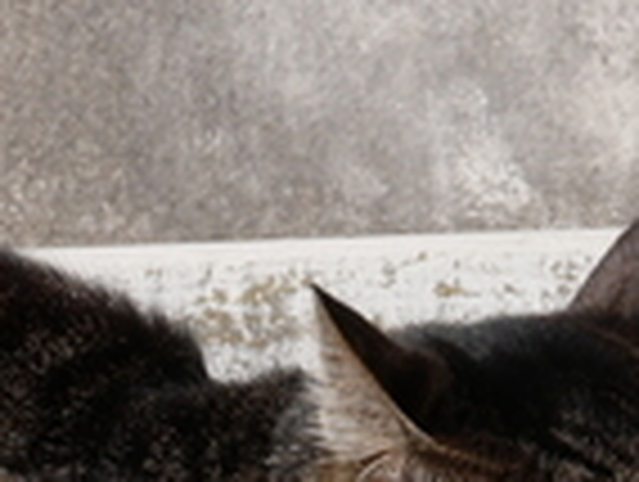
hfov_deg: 4.4
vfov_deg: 3.3
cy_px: 903
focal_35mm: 447
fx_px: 8265
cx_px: -14
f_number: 8
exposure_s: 1/400
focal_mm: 53
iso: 200
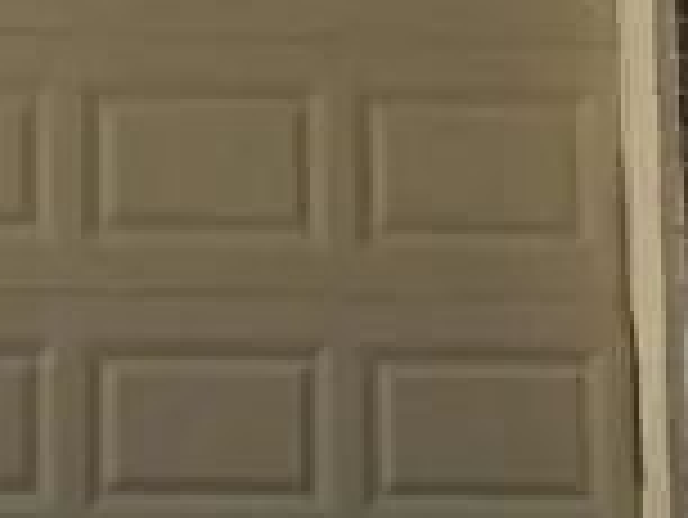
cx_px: -144
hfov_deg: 10.0
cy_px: -806
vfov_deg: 7.1
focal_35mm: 194
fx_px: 3859
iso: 25
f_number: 2.2
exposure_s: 1/2564
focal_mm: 4.15
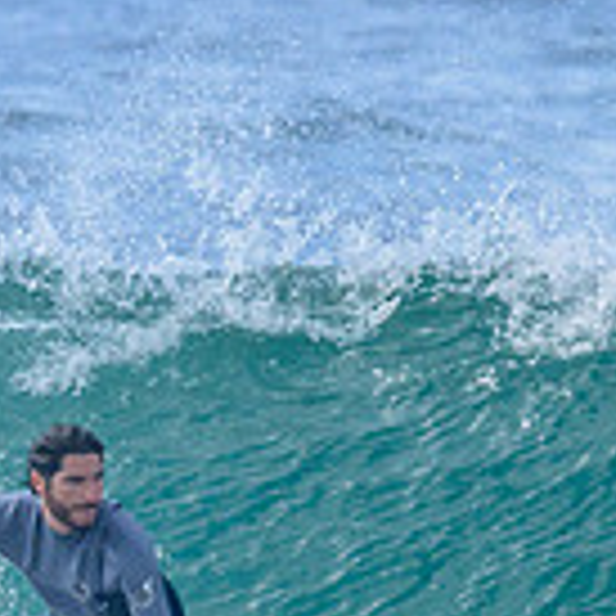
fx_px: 43910
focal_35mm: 2181
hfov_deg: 0.8
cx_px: 74
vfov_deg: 0.8
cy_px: 663
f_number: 10
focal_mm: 480
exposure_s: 1/2000
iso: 800
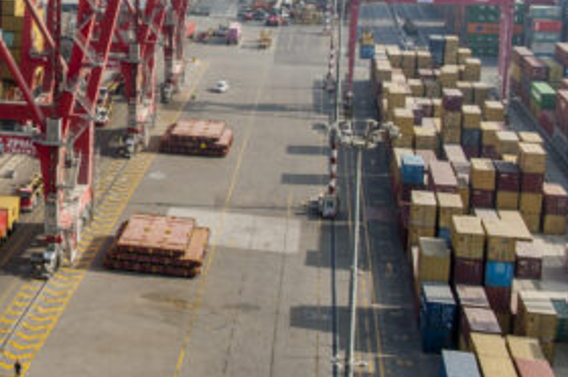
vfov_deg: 17.5
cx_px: -124
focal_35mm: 77
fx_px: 1213
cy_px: 70
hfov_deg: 23.9
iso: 200
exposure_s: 1/250
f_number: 8
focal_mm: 31
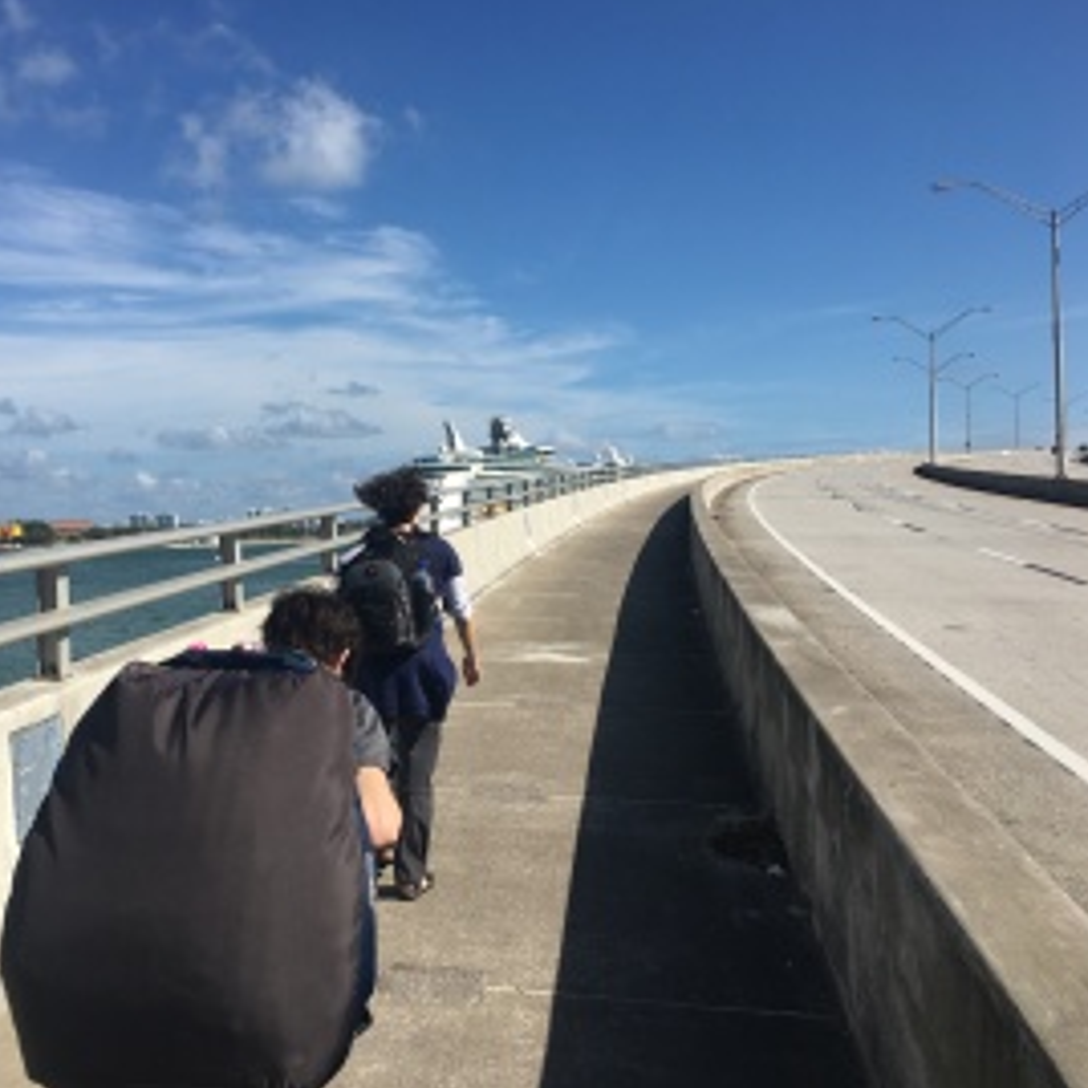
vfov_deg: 47.2
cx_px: 382
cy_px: 548
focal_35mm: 35
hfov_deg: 46.6
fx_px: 1245
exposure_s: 1/2404
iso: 25
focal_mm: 4.15
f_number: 2.2
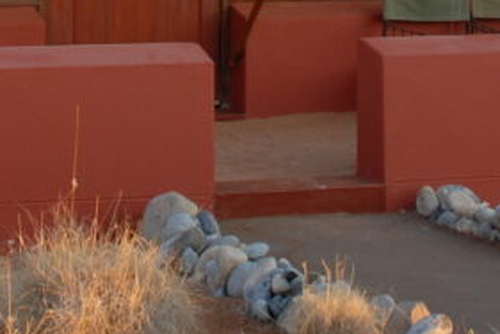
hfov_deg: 13.4
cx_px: 217
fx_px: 2127
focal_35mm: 153
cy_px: -161
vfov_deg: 8.8
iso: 320
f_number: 5.6
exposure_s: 1/125
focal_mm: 28
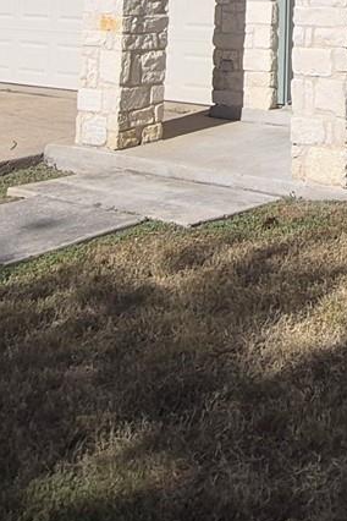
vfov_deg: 26.3
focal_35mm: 65
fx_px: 940
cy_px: -157
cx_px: 488
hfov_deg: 18.9
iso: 40
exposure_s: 1/2896
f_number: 2.2
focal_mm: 1.74
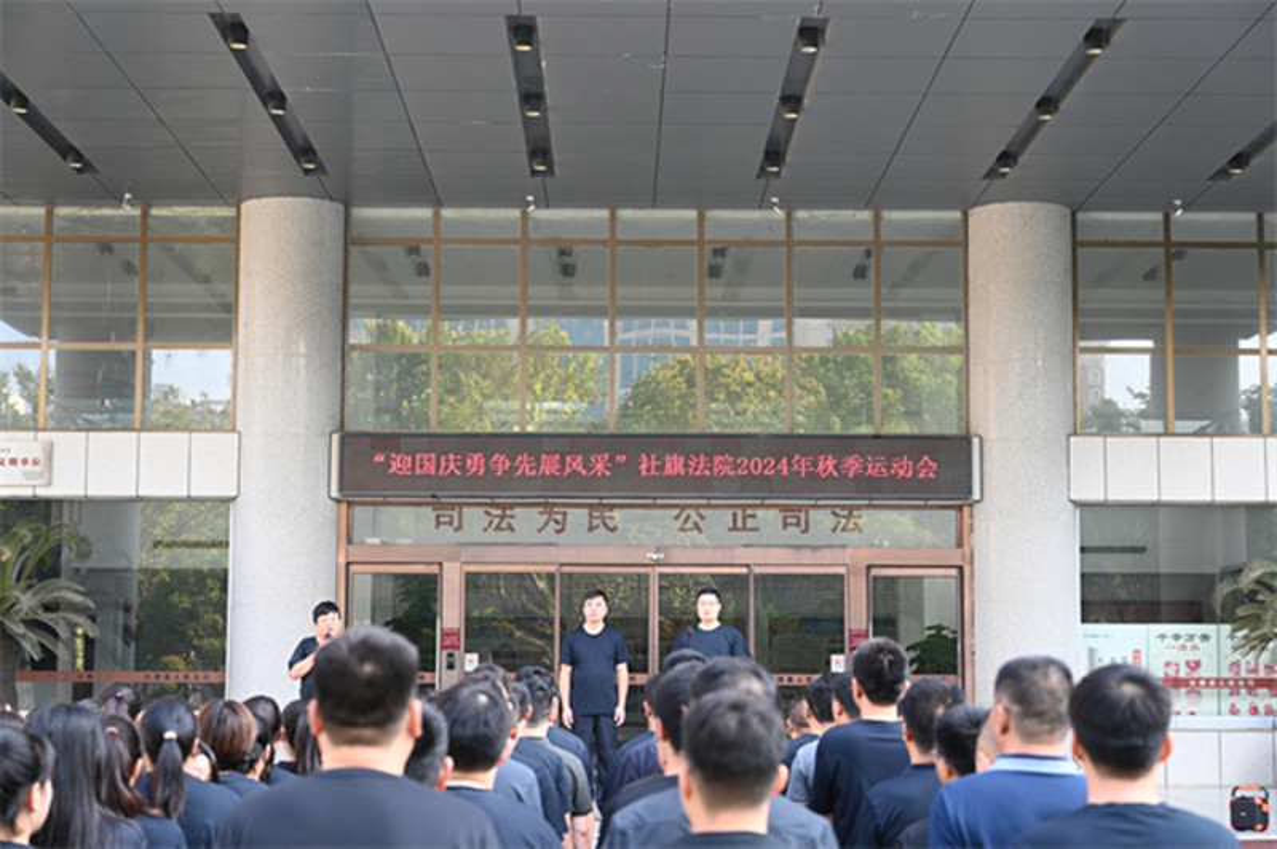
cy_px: 424
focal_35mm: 62
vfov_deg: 21.9
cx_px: 638
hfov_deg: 32.4
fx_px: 2197
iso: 400
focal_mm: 62
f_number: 4
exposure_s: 1/250
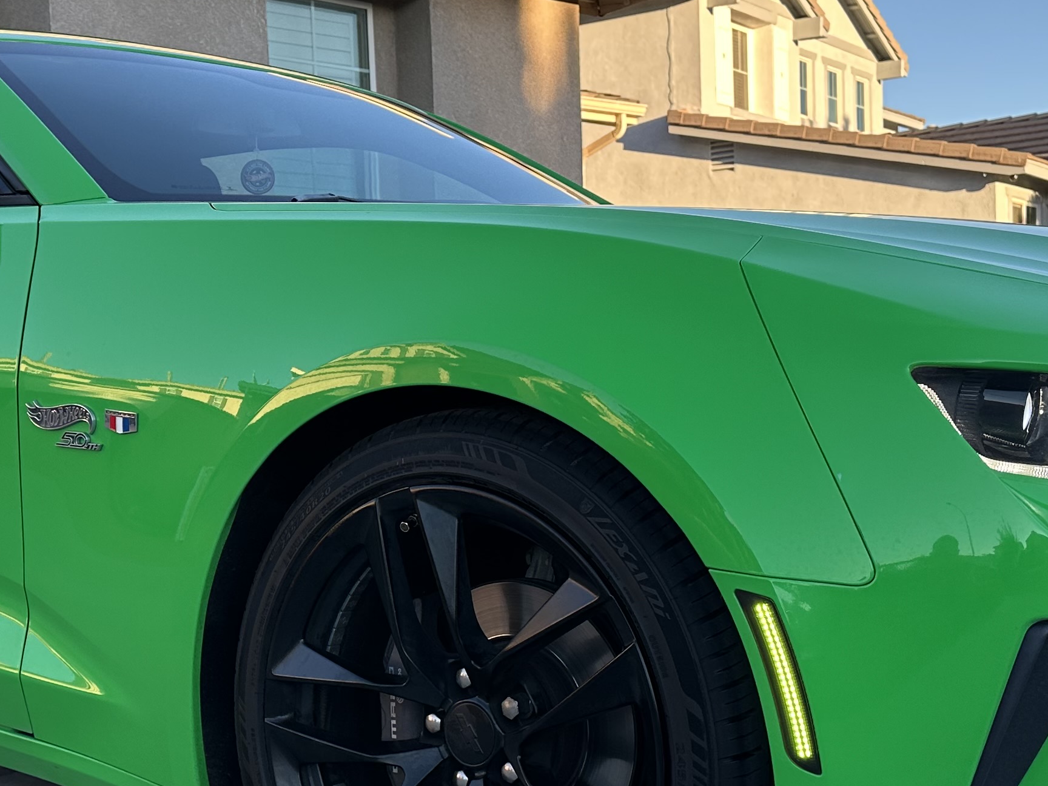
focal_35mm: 56
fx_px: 1695
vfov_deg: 26.0
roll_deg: +2.6
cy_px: 494
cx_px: 442
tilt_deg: -2.7
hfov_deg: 34.3
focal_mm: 6.86
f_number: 1.78
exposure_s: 1/709
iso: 80
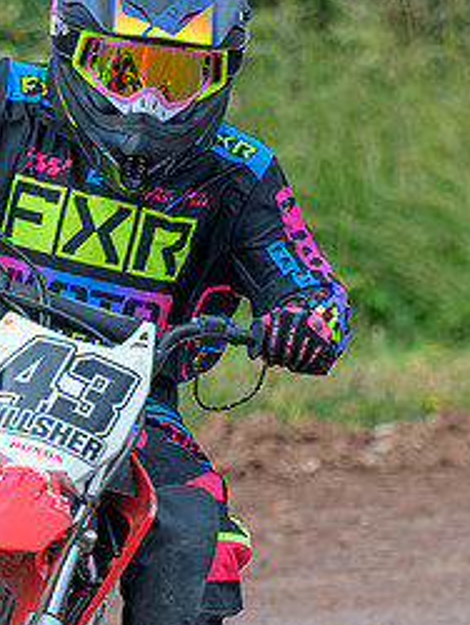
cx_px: 220
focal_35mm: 1113
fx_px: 20115
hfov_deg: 1.3
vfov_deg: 1.8
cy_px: 507
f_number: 5
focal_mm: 200
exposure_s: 1/320
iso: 125
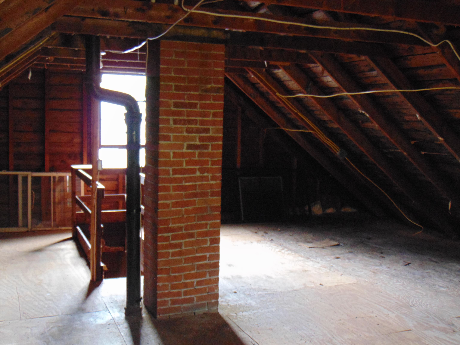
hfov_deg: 44.8
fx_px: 558
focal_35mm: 42
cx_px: 230
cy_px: 172
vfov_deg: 34.3
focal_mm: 7.6
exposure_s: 1/13
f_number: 3.3
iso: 400
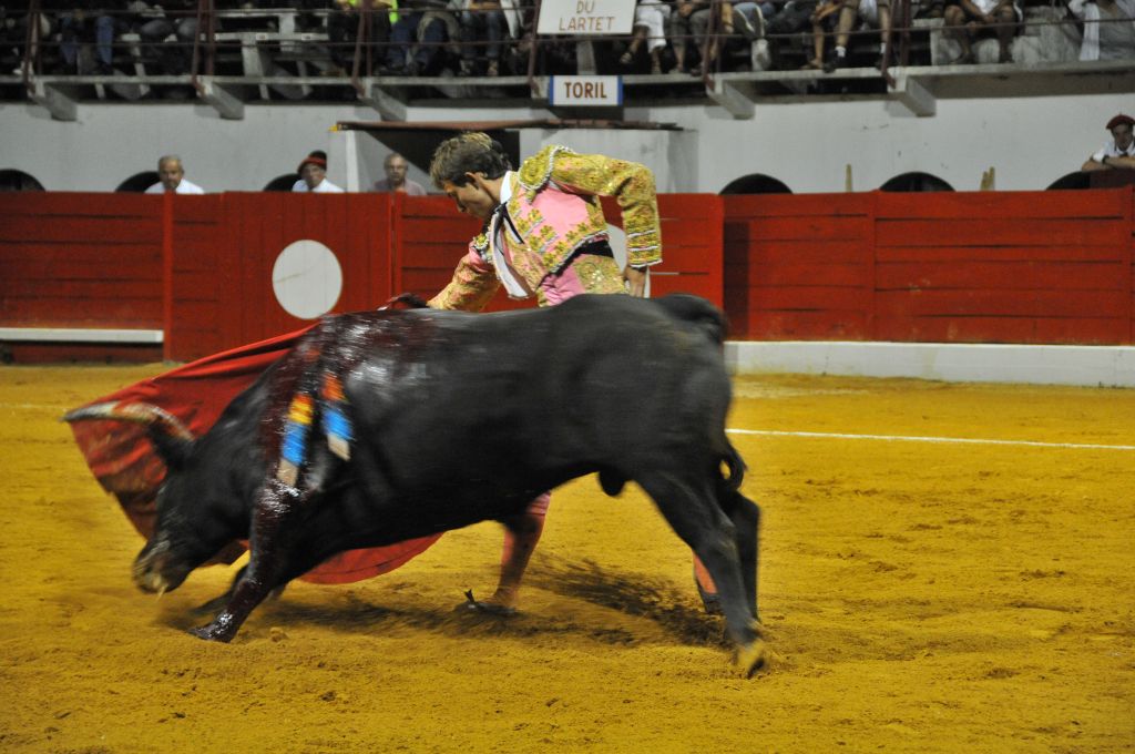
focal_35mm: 142
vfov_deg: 9.6
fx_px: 4487
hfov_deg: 14.4
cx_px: 568
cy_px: 377
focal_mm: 95
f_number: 5.3
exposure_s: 1/90
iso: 1600
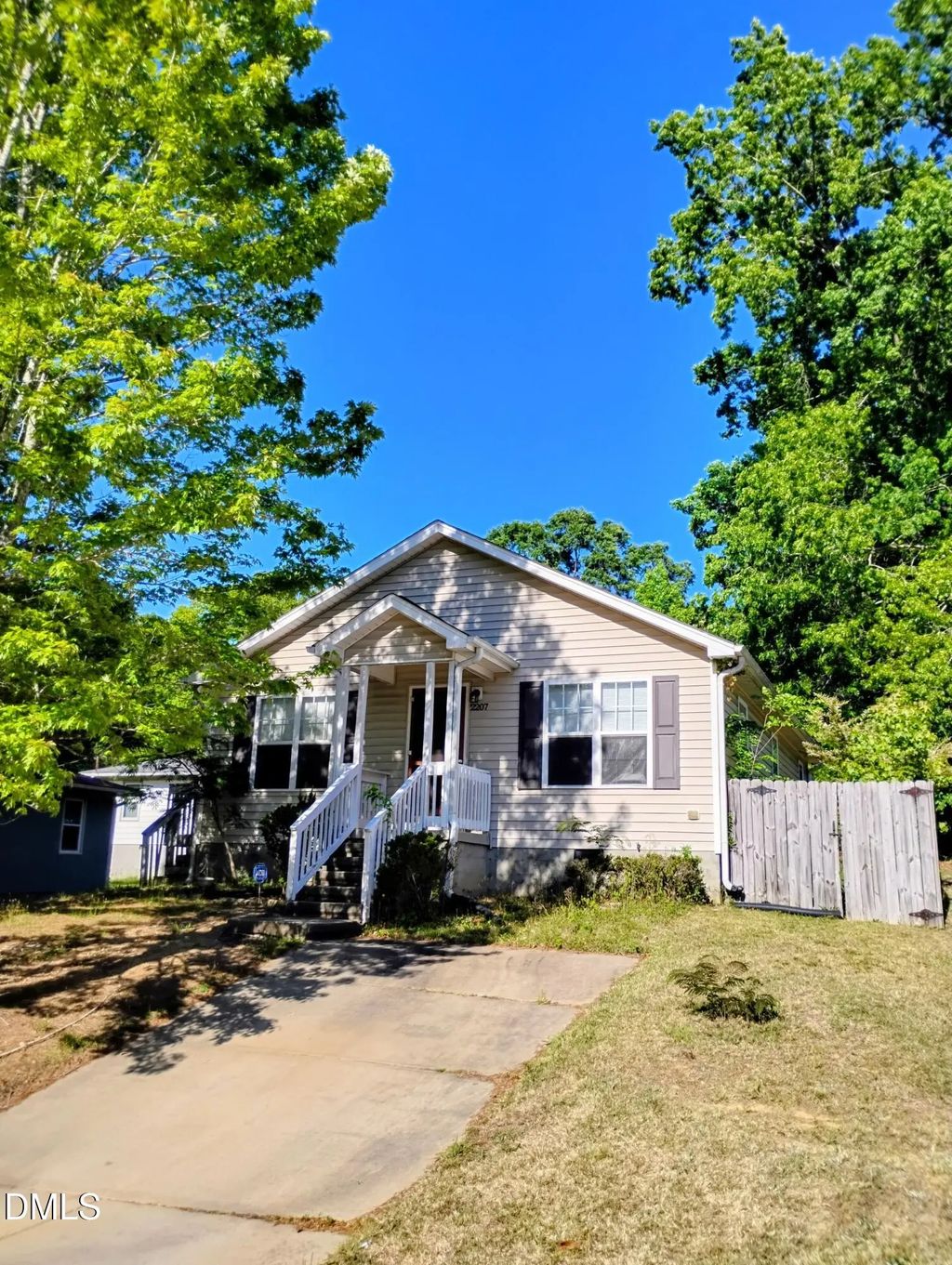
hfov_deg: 49.8
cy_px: 632
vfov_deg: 63.4
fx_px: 1025
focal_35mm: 28
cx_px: 476
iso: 100
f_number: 1.8
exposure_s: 1/846
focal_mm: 4.26
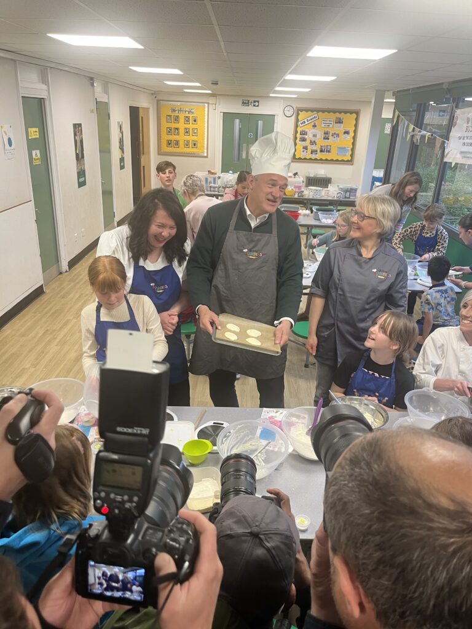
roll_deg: -0.8
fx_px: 473
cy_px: 314
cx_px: 236
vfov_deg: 67.3
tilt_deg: -22.5
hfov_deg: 53.1
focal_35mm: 26
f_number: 1.6
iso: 80
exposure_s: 1/50
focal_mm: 5.1
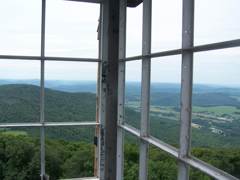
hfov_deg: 49.0
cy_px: 90
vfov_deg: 37.7
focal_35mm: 38
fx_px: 263
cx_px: 120
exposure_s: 1/640
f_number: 4
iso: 80
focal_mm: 6.3
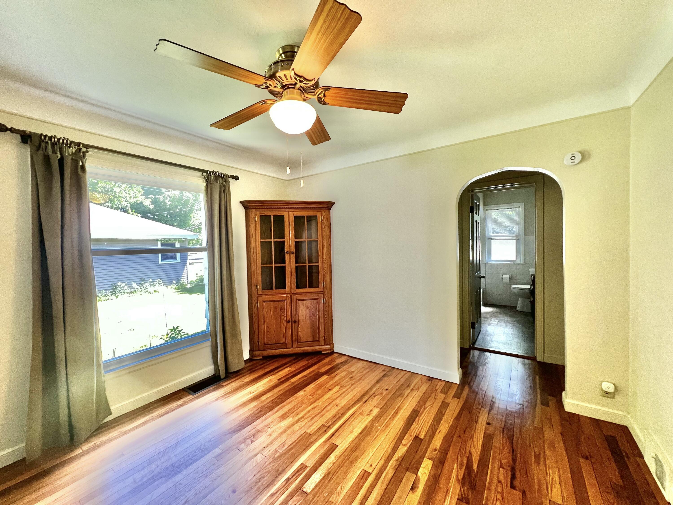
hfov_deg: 106.2
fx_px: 253
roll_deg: +1.5
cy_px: 252
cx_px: 336
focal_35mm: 13
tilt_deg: -2.0
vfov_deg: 89.9
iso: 200
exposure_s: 1/99
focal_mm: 1.57
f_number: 1.8
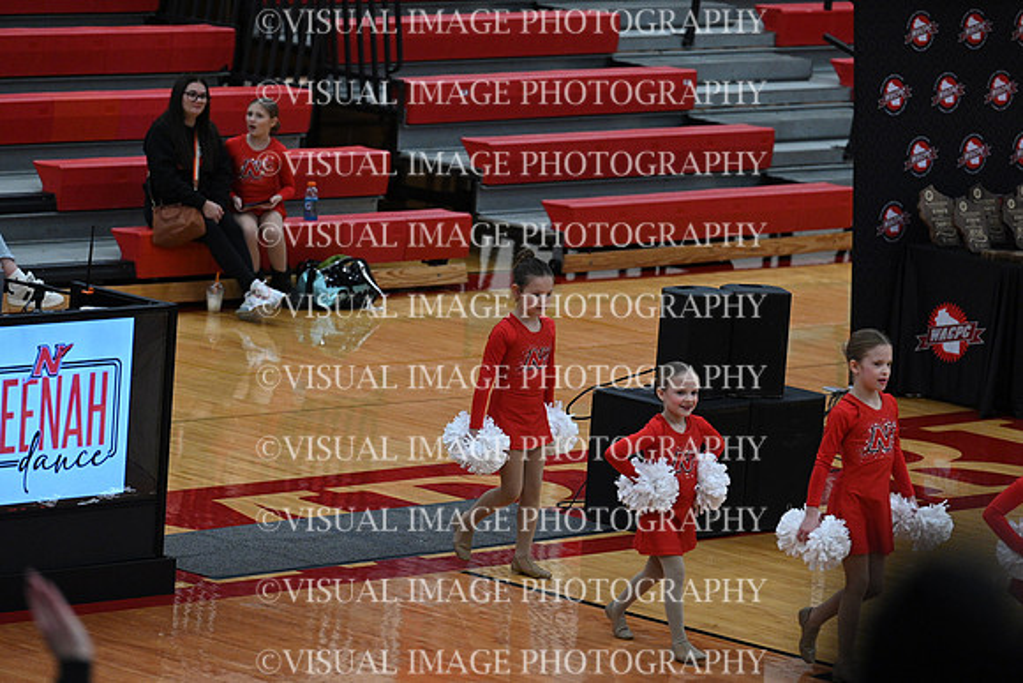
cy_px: 342
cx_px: 512
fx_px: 5684
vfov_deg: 6.9
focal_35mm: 200
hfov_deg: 10.3
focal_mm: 200
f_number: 4
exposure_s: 1/400
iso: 4000
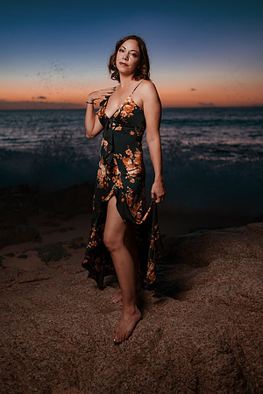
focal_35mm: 35
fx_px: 384
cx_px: 132
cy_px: 197
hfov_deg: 37.9
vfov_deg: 54.4
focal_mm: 35
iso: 400
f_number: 1.8
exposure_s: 1/125
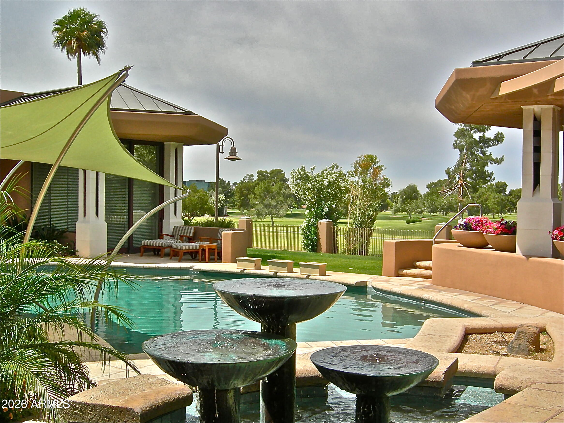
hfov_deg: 51.4
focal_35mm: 36
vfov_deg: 39.7
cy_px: 212
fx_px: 587
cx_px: 282
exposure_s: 1/347
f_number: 6.8
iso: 64
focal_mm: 7.5
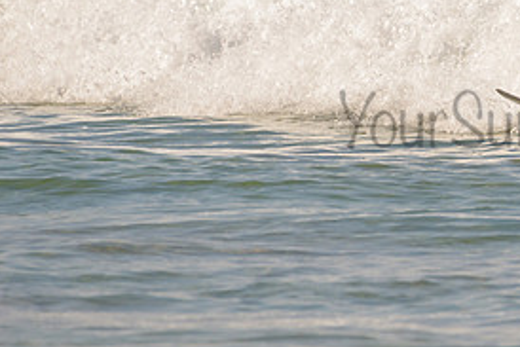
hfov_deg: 1.6
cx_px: 660
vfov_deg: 1.1
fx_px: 18772
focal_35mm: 1299
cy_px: 29
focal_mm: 500
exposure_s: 1/2000
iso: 100
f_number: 5.6
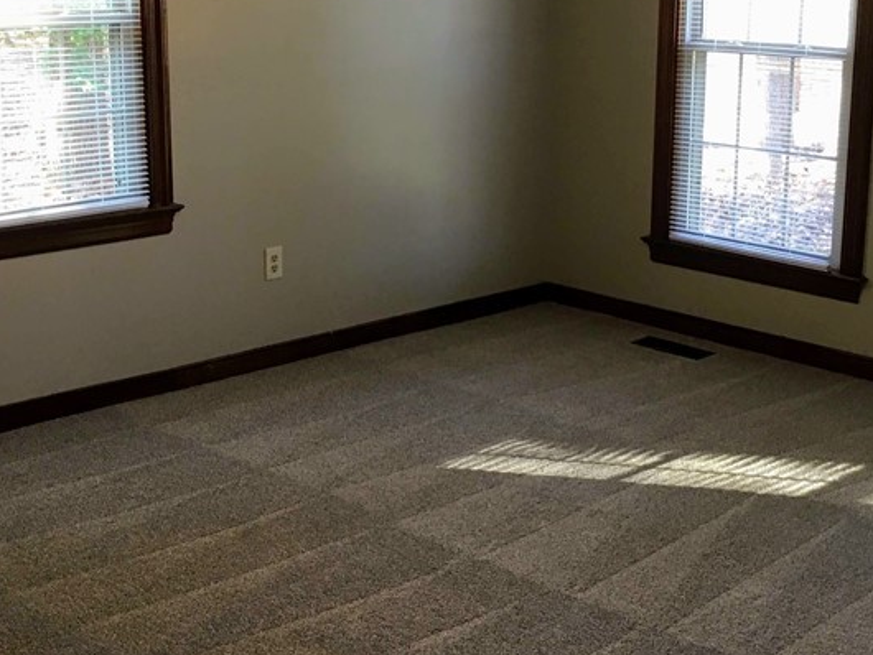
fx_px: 1413
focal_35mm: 56
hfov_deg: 34.3
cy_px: 239
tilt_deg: -12.8
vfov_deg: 26.0
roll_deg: -0.4
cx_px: 432
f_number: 2.2
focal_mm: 4.15
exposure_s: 1/30
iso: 80
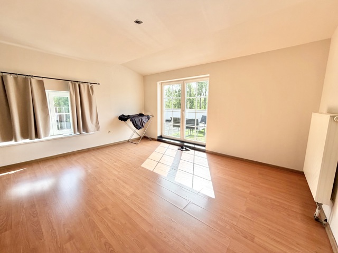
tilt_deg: -9.3
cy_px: 126
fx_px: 137
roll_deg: +0.2
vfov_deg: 85.7
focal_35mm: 14
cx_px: 169
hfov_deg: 102.1
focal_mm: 2.22
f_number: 2.2
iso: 40
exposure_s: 1/206
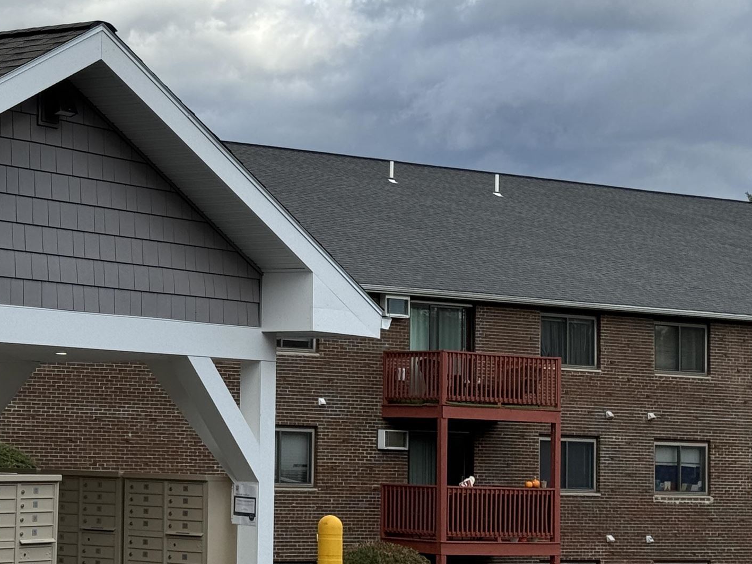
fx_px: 2259
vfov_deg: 14.2
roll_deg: -1.2
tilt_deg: +5.2
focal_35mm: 104
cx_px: 77
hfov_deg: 18.6
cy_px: 219
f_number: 1.78
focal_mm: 6.76
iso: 64
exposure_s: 1/2717
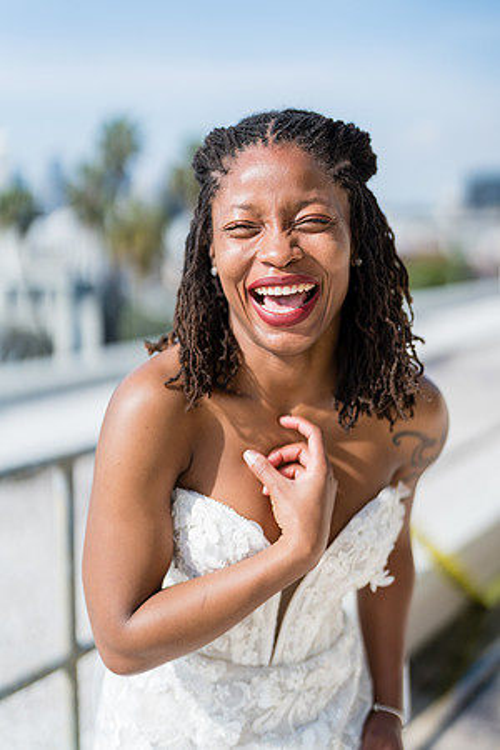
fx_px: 1042
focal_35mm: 50
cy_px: 375
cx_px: 250
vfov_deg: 39.6
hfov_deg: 27.0
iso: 100
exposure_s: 1/6400
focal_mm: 50
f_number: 1.2
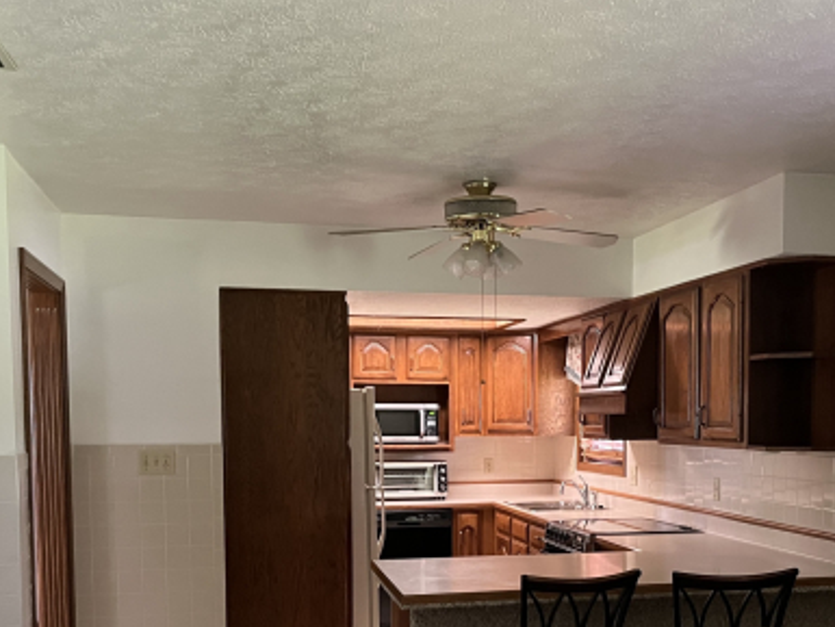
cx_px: 524
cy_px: 473
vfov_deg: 31.6
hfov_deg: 41.7
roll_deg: -0.8
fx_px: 1086
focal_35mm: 45
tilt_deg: -3.2
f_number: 1.6
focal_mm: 5.1
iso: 500
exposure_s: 1/30
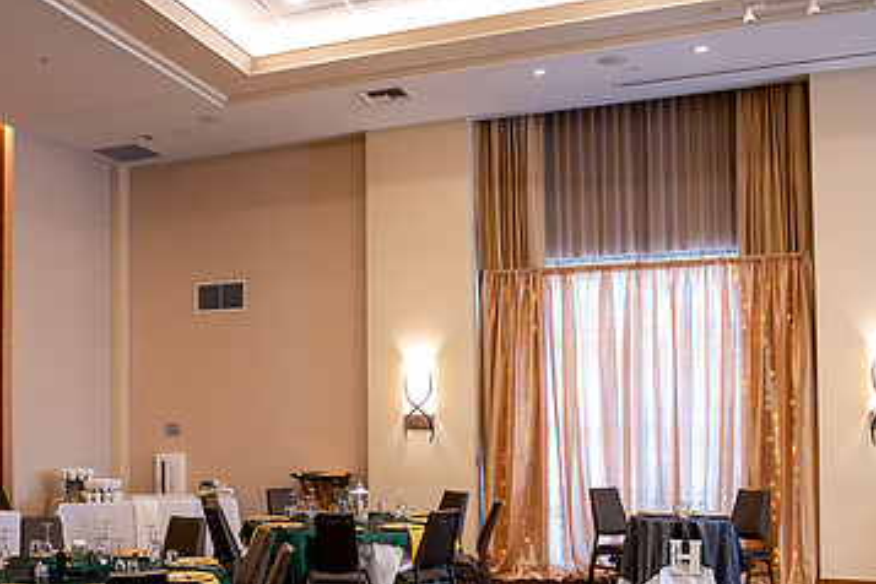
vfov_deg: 33.9
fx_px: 949
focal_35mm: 39
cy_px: 391
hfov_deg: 48.0
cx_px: 236
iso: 1250
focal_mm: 24
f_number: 4
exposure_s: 1/60
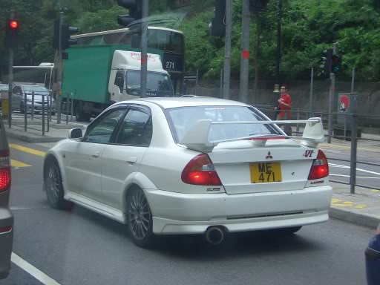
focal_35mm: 74
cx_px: 190
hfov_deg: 26.3
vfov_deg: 19.9
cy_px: 142
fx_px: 812
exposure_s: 1/320
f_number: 3.9
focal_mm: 12.2
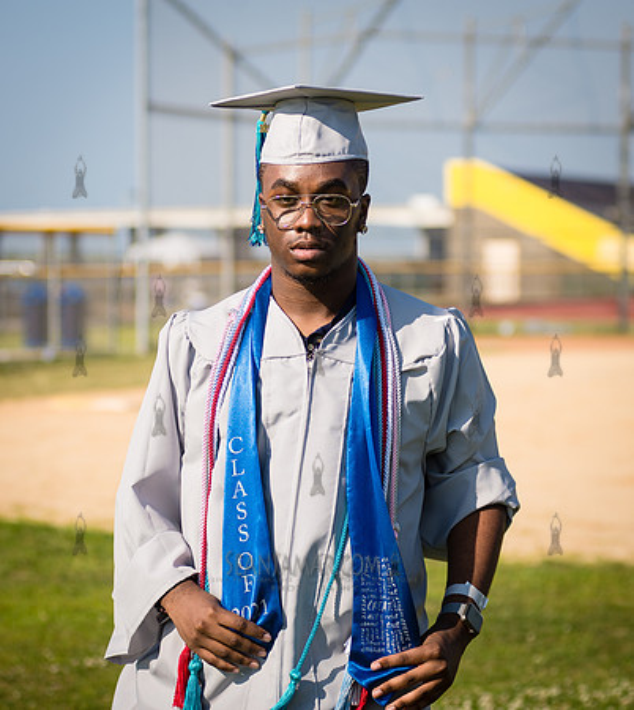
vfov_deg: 15.9
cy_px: 355
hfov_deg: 14.2
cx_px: 301
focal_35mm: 116
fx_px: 2543
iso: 125
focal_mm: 86
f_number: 4
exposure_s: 1/1600
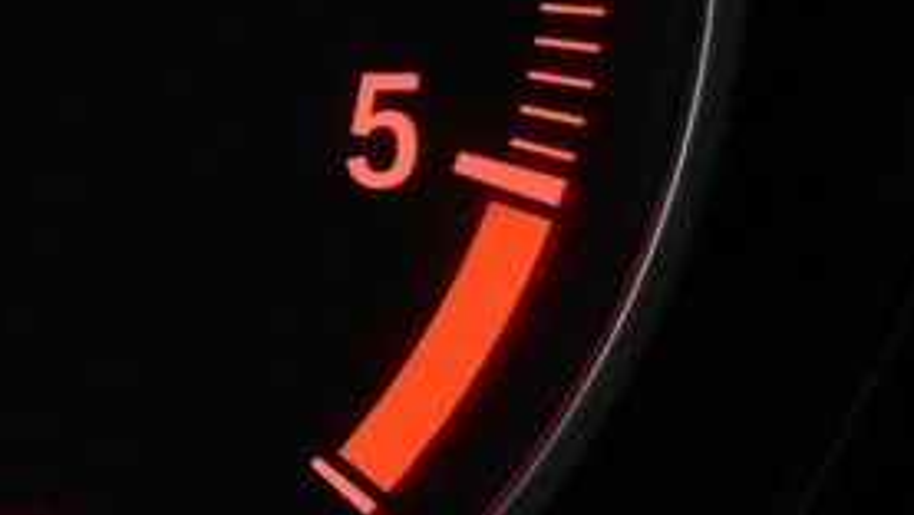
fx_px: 5008
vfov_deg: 5.9
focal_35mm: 207
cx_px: -1623
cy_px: 30
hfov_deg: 8.9
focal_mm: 22.5
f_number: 4
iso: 2200
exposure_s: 1/40
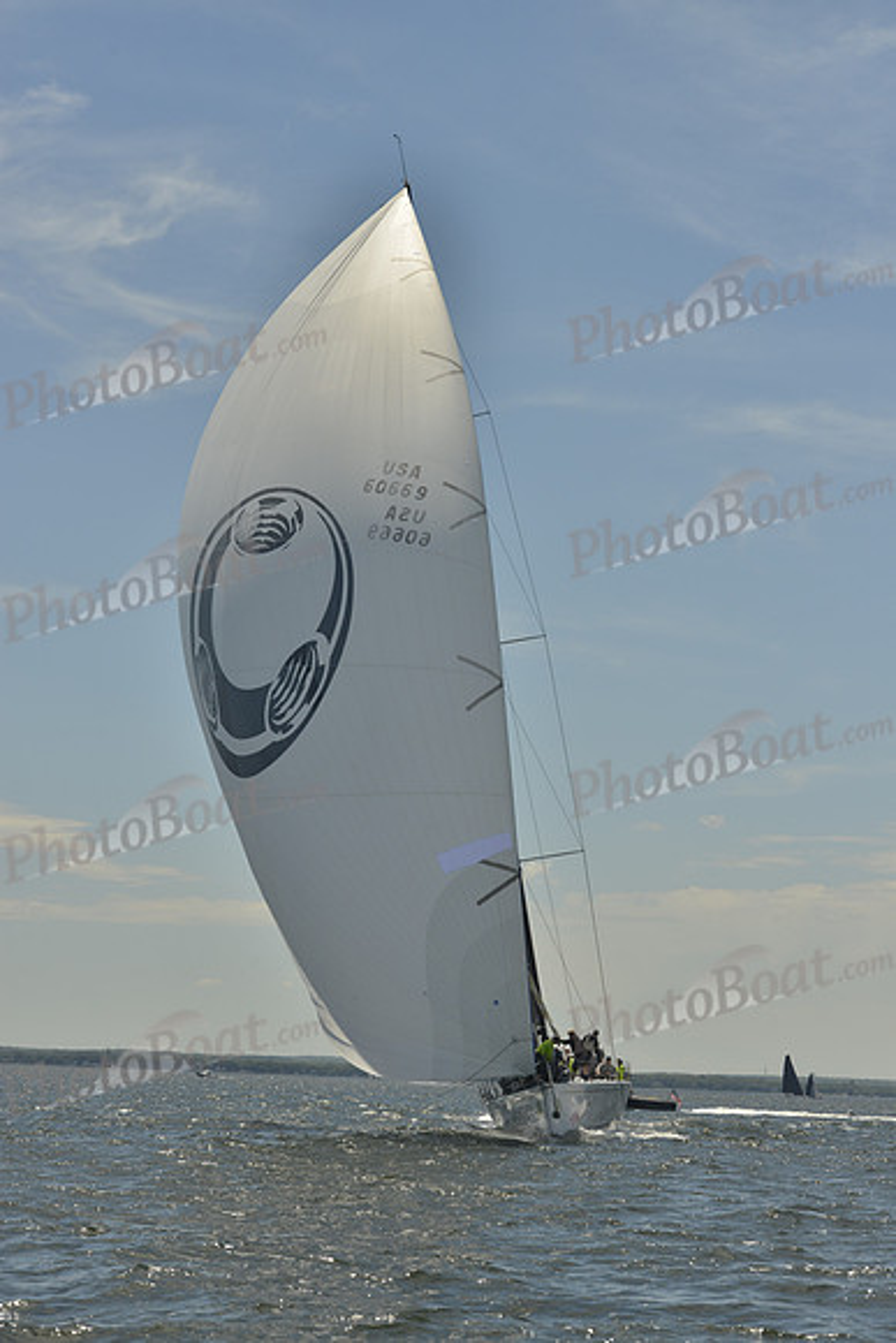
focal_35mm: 82
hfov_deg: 16.7
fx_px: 3059
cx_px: 448
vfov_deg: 24.8
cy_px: 672
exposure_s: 1/1600
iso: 280
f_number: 10
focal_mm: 82
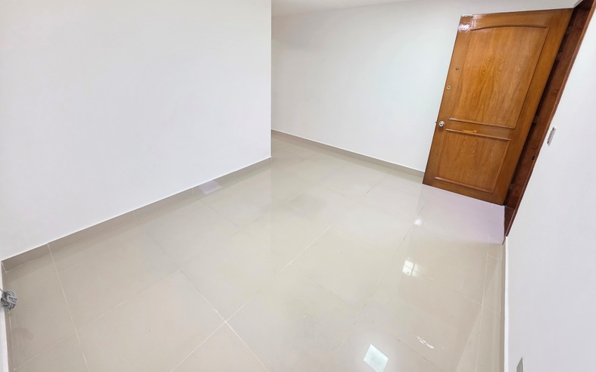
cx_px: 297
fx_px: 227
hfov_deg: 105.3
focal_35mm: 14
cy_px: 148
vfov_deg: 77.7
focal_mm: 2.2
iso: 250
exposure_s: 1/60
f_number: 1.9
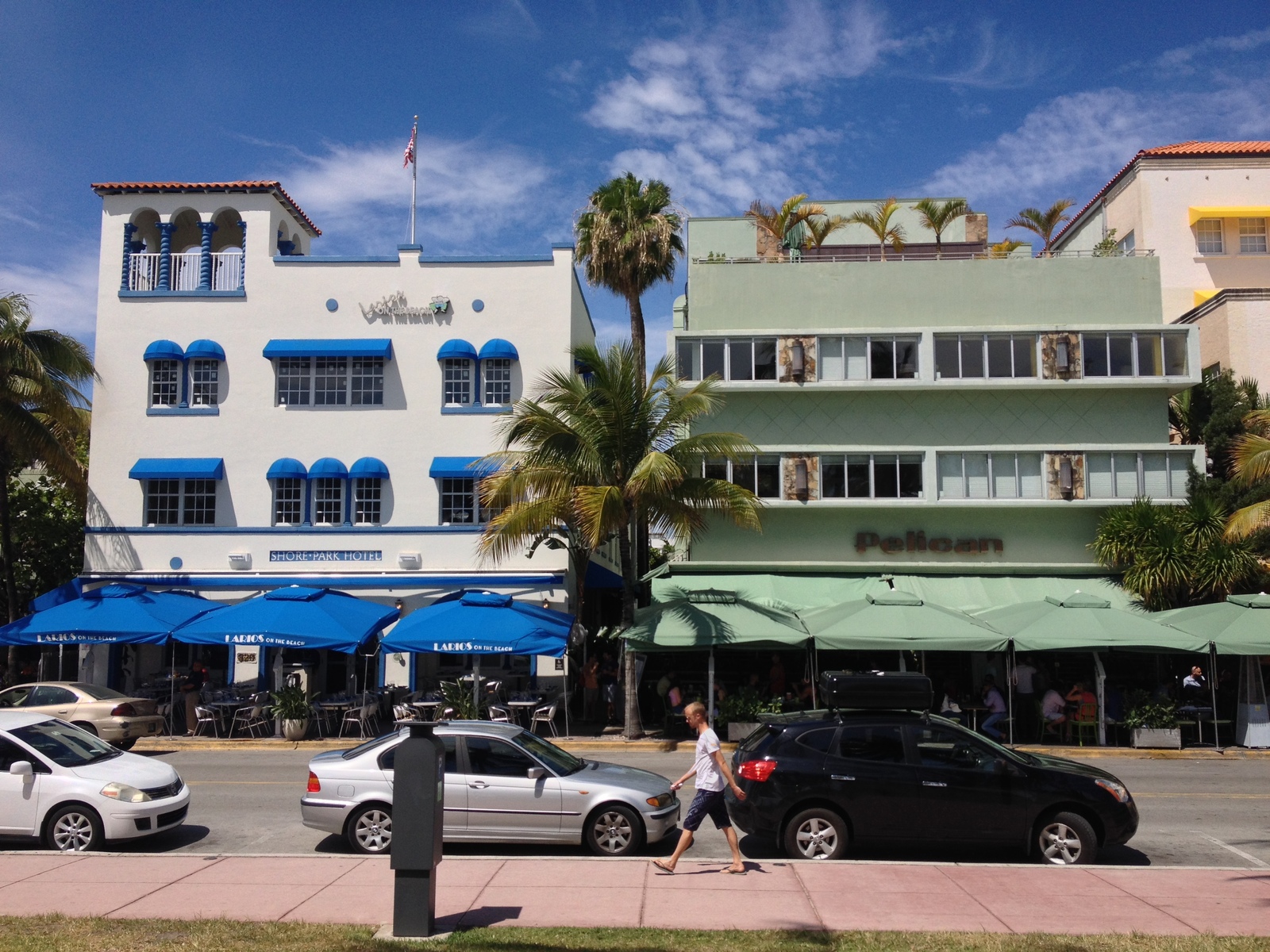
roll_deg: +0.5
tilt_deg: +4.1
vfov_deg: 40.7
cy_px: 476
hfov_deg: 52.6
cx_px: 635
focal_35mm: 35
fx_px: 1284
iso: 50
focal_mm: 4.28
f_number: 2.4
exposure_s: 1/2513
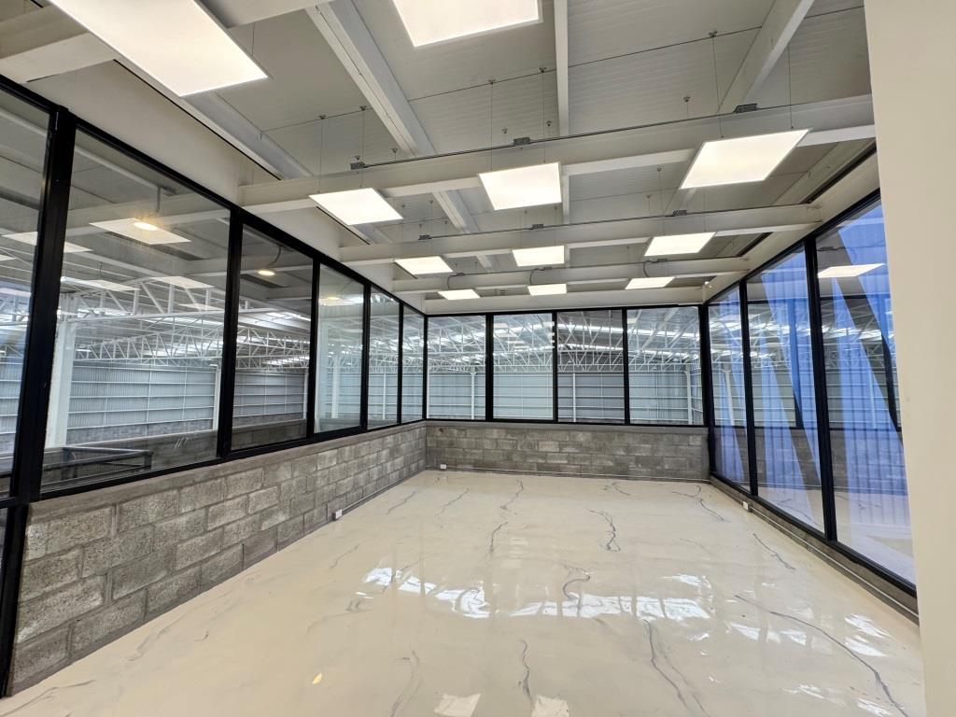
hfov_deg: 102.1
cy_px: 358
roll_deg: +0.2
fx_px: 387
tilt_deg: +5.6
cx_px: 478
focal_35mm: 14
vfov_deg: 85.7
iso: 160
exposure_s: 1/120
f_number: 2.2
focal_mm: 2.22
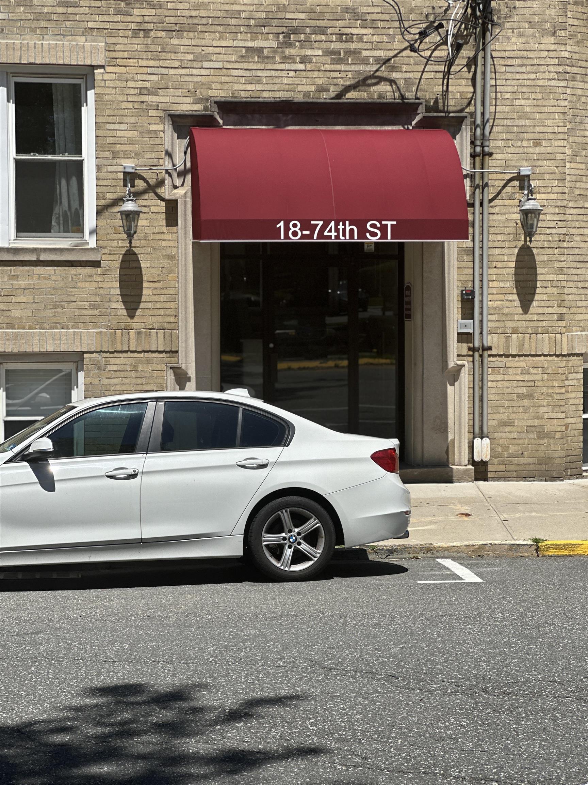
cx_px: 294
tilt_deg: -2.4
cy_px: 392
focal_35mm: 77
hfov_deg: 19.1
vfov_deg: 25.3
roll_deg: -0.6
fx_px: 1744
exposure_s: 1/911
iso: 32
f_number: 2.8
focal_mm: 9
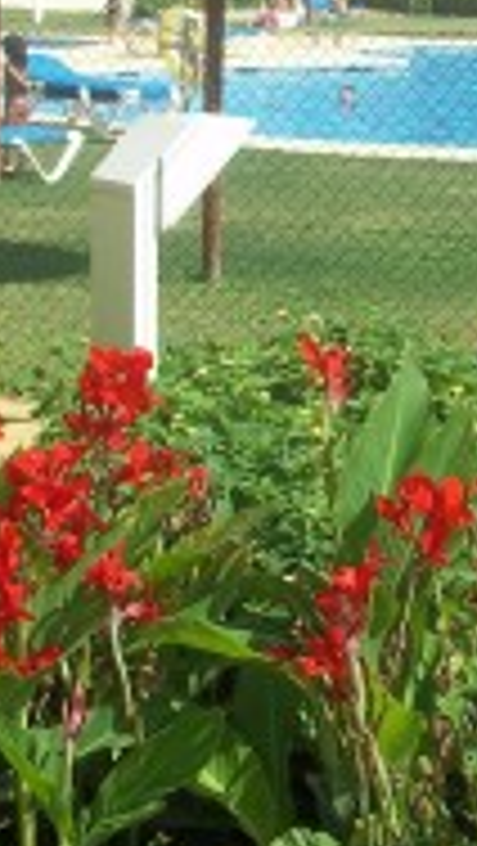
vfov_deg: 19.4
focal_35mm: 107
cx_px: 378
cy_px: 9
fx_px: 2402
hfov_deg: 11.3
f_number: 8
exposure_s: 1/160
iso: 80
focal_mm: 6.5
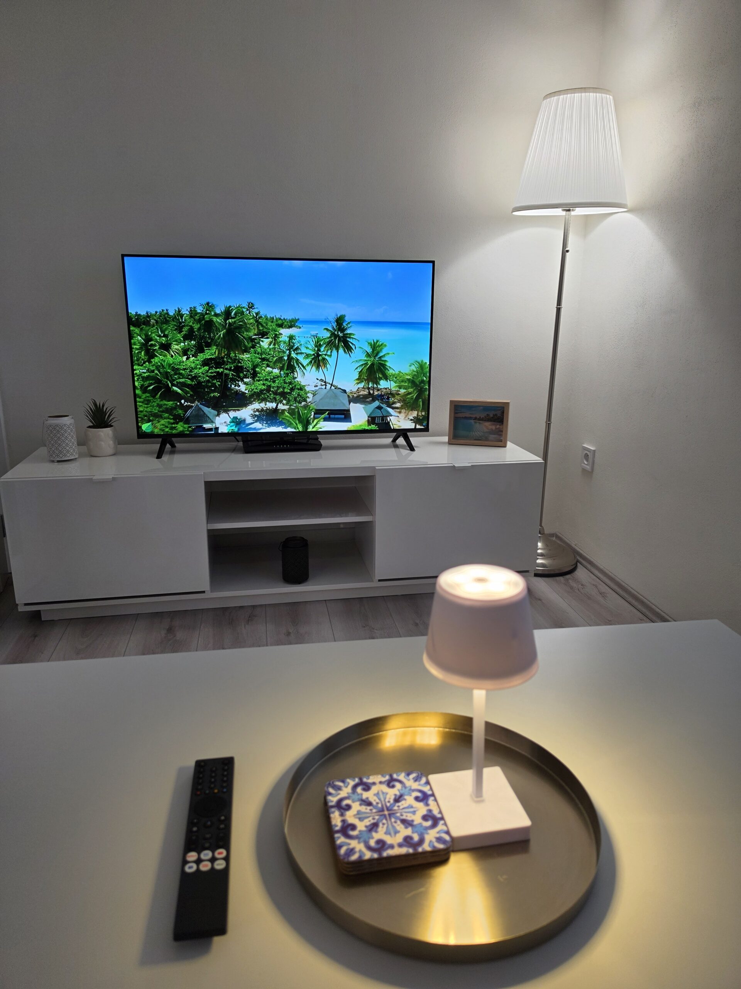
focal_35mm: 23
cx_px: 370
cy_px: 494
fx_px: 656
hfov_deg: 58.9
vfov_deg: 73.9
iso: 32
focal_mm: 6.5
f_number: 1.4
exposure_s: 1/100
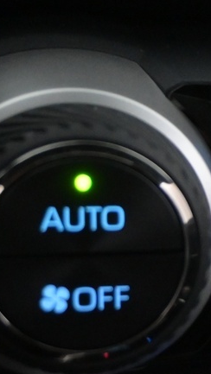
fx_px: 1401
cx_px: 525
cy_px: 252
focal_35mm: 141
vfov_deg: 15.2
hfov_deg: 7.9
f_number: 4.2
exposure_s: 1/40
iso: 2800
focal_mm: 24
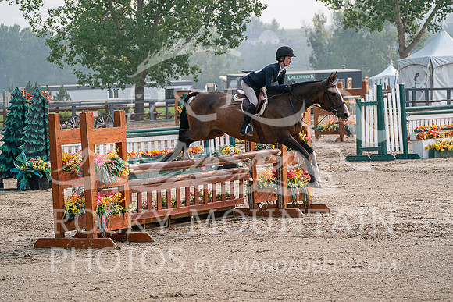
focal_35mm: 154
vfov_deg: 8.9
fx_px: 1938
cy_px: 151
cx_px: 226
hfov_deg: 13.3
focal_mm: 154
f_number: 5.6
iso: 500
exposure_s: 1/1000
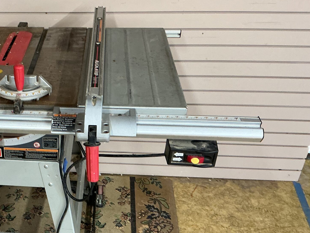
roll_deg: +3.2
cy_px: 155
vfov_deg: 28.4
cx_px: 39
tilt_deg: -34.3
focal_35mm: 51
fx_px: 457
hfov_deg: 35.5
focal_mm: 3
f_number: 1.8
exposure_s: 1/60
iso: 160
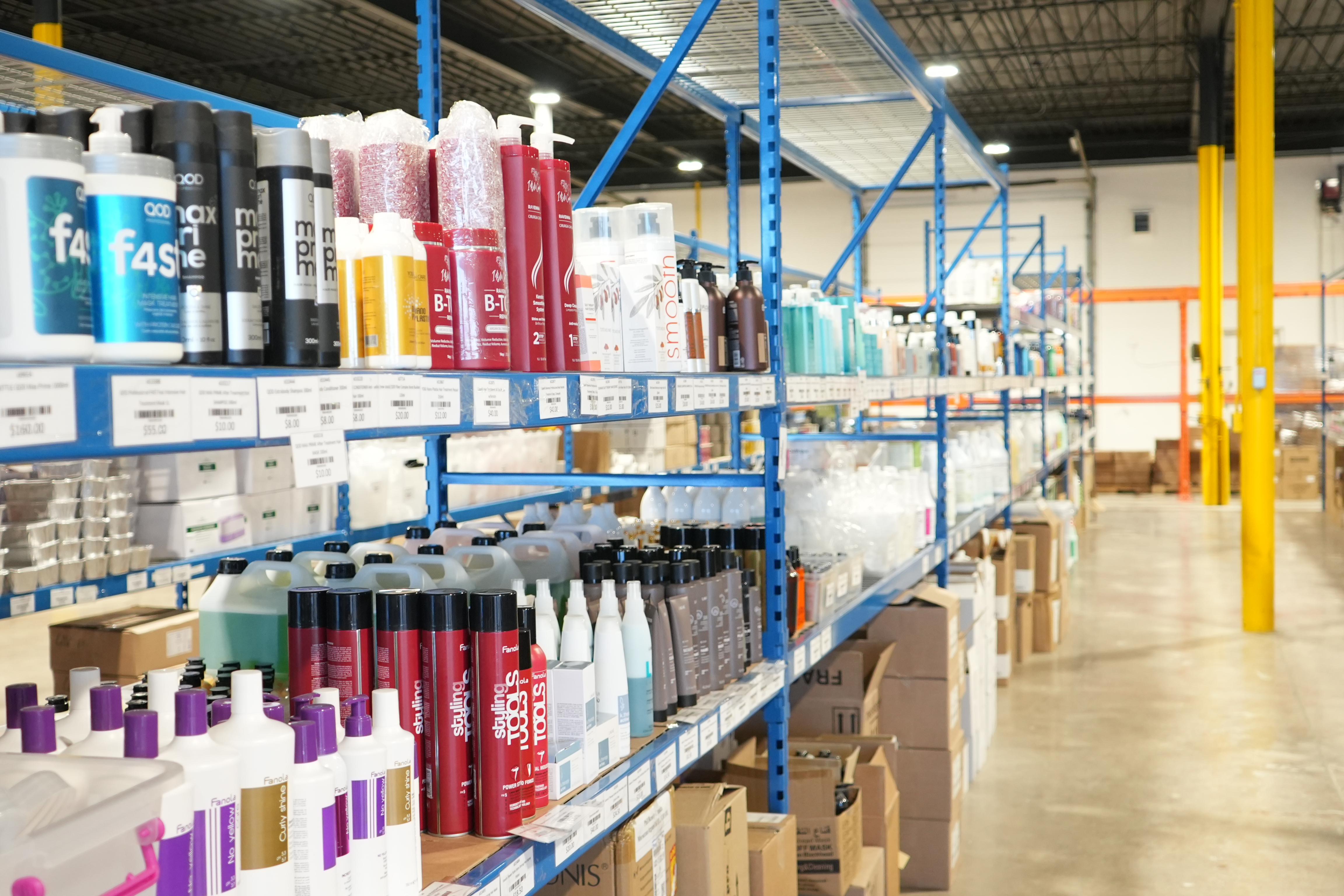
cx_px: 672
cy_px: 448
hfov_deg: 46.4
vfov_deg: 31.9
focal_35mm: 42
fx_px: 1568
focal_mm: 28
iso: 2000
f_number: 3.5
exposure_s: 1/60
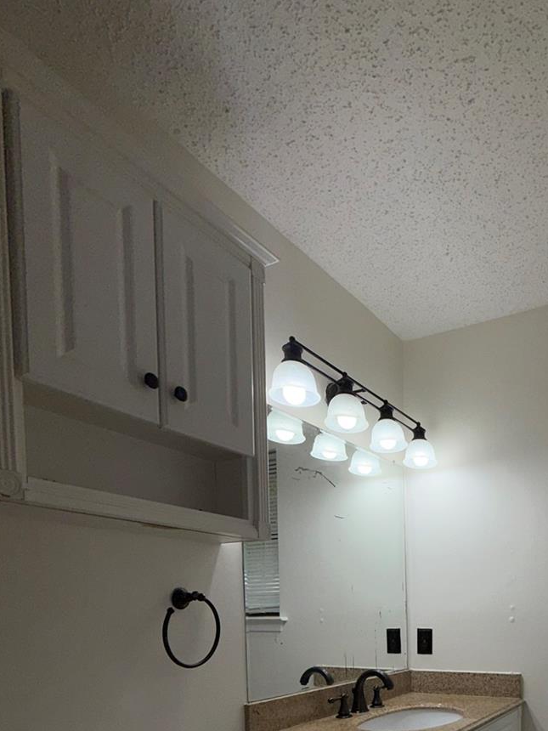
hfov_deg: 50.1
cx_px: 470
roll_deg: +0.8
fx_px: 528
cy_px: 637
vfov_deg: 60.5
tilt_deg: -1.9
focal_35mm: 25
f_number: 2.2
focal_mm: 2.22
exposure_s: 1/227
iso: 16
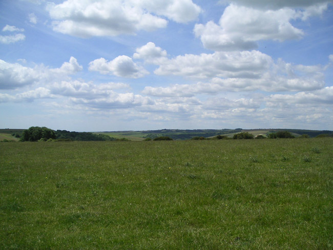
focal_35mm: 38
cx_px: 166
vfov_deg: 37.7
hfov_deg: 49.0
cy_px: 125
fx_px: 366
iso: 50
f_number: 6.7
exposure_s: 1/350
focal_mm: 6
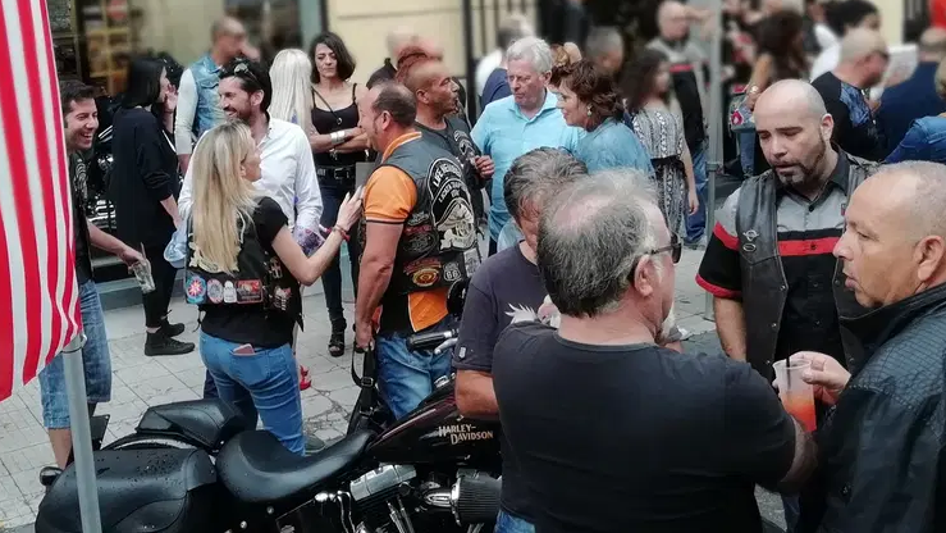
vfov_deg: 25.7
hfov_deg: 44.3
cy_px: 146
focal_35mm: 46
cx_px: 373
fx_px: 1154
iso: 50
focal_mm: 3.46
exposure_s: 1/116
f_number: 4
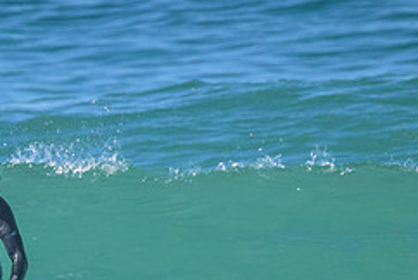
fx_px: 22262
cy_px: 331
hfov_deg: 1.1
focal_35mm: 1915
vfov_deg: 0.7
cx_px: 57
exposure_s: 1/1600
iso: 2800
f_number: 11
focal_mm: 800
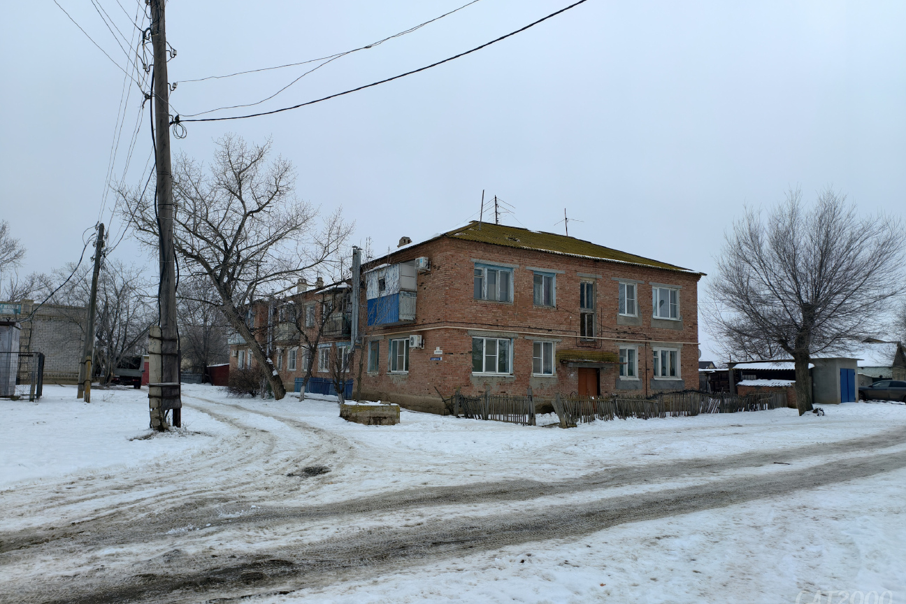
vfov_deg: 53.1
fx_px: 604
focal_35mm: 24
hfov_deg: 73.7
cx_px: 452
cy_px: 315
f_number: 1.57
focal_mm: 6.54
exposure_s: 1/119
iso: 72
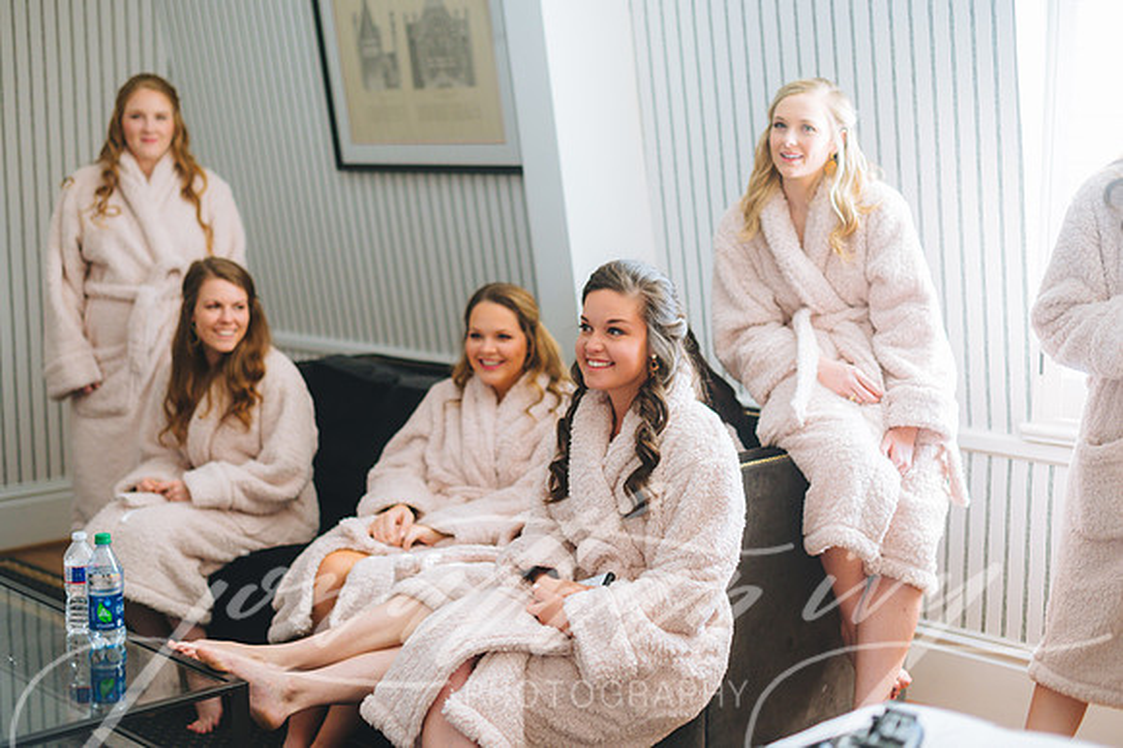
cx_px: 562
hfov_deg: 39.6
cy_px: 374
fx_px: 1559
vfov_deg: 27.0
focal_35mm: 50
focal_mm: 50
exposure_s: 1/500
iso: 1000
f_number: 2
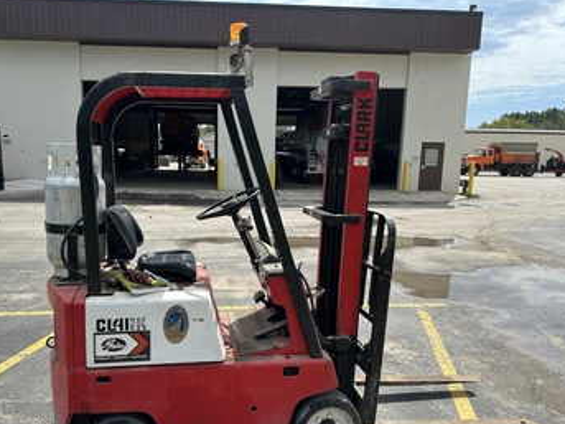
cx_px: 244
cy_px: 239
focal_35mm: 28
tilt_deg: -10.1
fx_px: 457
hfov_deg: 63.2
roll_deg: -0.7
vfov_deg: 49.6
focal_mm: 6.86
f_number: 1.78
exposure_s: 1/3861
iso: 80
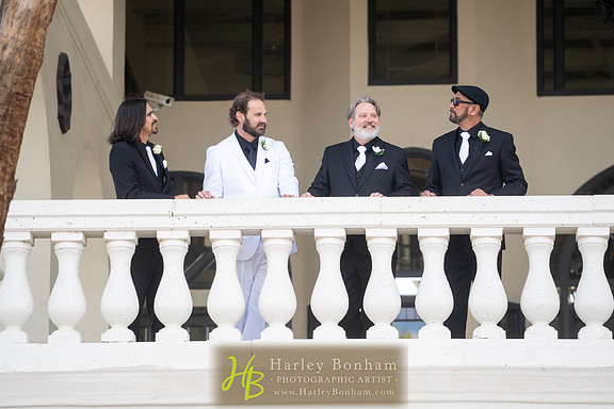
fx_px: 2763
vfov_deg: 8.5
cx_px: 308
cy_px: 204
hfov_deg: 12.7
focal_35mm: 162
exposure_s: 1/320
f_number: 4
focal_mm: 151
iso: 320
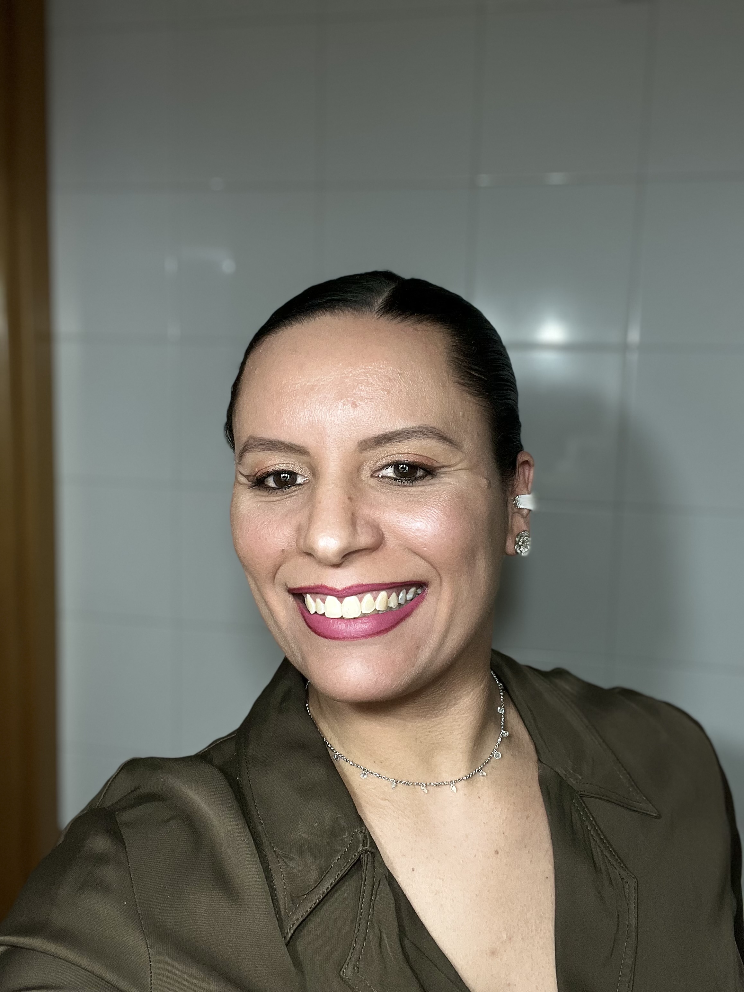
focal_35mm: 30
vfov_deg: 60.0
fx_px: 860
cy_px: 496
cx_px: 372
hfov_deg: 46.8
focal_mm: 2.71
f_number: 2.2
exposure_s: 1/60
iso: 100
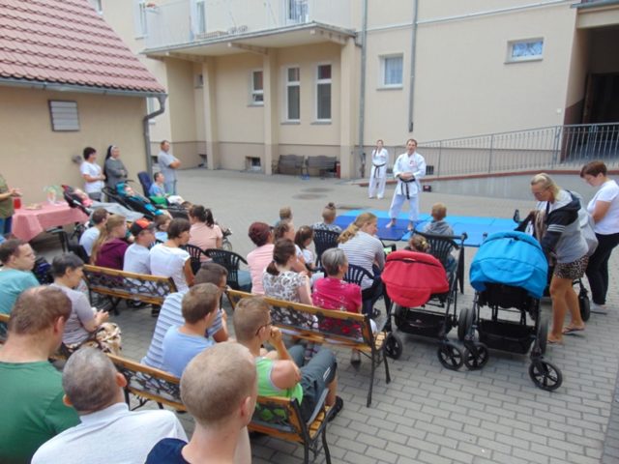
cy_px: 232
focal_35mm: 25
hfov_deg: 69.4
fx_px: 447
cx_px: 310
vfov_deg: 54.9
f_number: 3
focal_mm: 4.5
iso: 80
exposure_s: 1/160
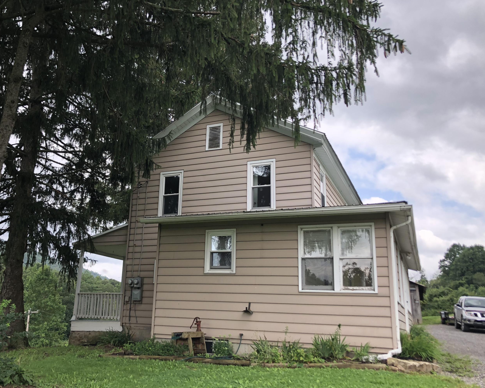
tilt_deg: +13.6
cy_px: 200
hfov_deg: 52.6
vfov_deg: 43.3
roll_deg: -1.8
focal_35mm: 34
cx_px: 199
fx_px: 488
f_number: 1.8
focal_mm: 3.99
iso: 20
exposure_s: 1/403
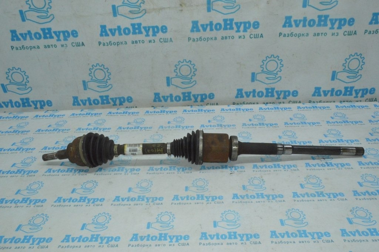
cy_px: 126
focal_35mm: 27
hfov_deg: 67.4
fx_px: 284
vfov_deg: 47.9
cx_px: 190
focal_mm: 18
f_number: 22
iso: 4500
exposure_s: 1/60
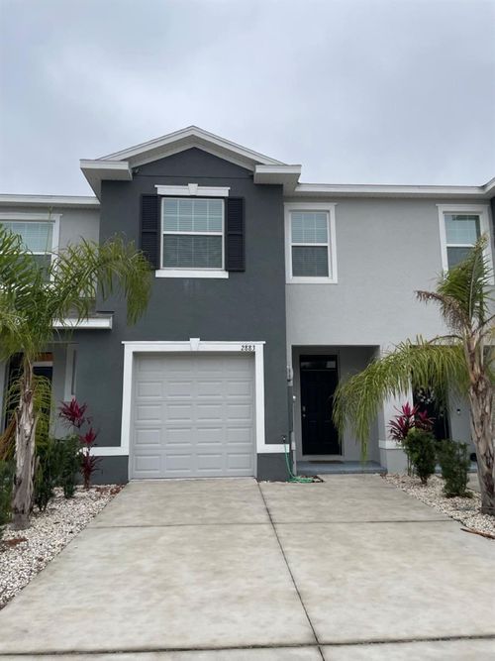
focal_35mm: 26
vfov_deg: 67.3
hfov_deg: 53.0
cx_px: 248
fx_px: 496
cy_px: 330
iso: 80
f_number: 1.6
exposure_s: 1/121
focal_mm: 4.2
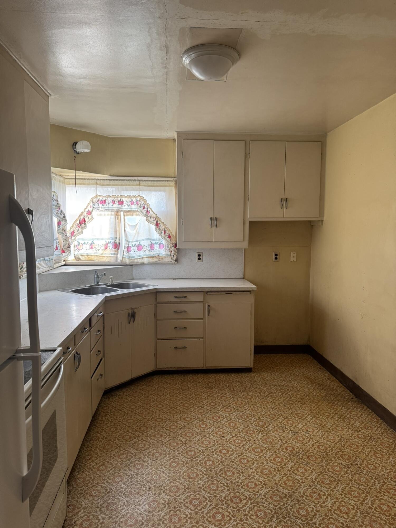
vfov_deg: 71.6
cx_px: 198
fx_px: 366
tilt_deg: -5.8
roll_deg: +0.1
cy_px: 264
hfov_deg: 56.8
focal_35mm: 24
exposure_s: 1/118
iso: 200
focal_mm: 6.76
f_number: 1.78
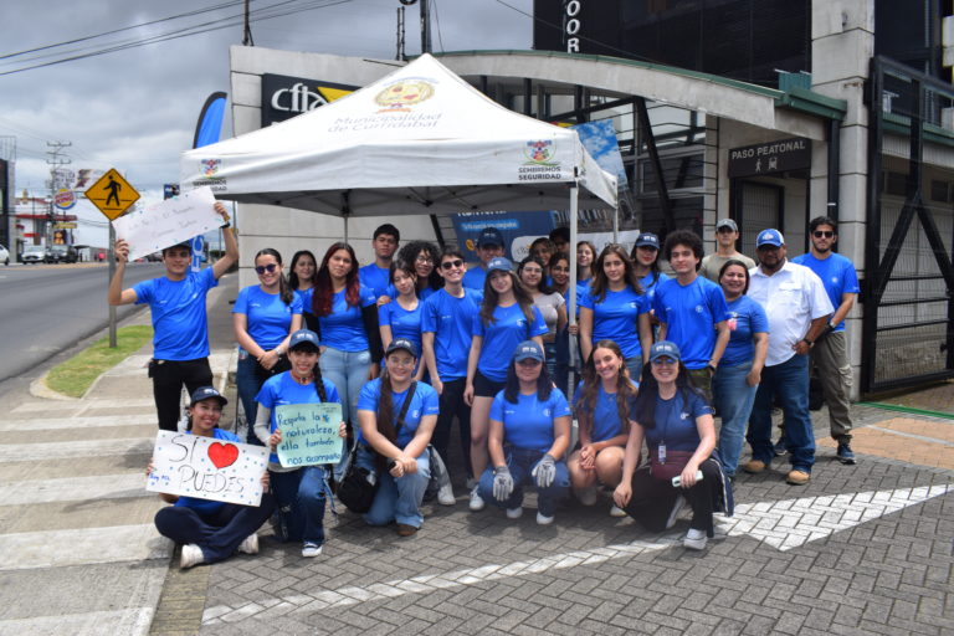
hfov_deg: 61.9
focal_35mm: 30
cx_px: 477
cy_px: 318
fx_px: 795
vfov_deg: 43.6
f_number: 10
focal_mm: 20
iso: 200
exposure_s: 1/400
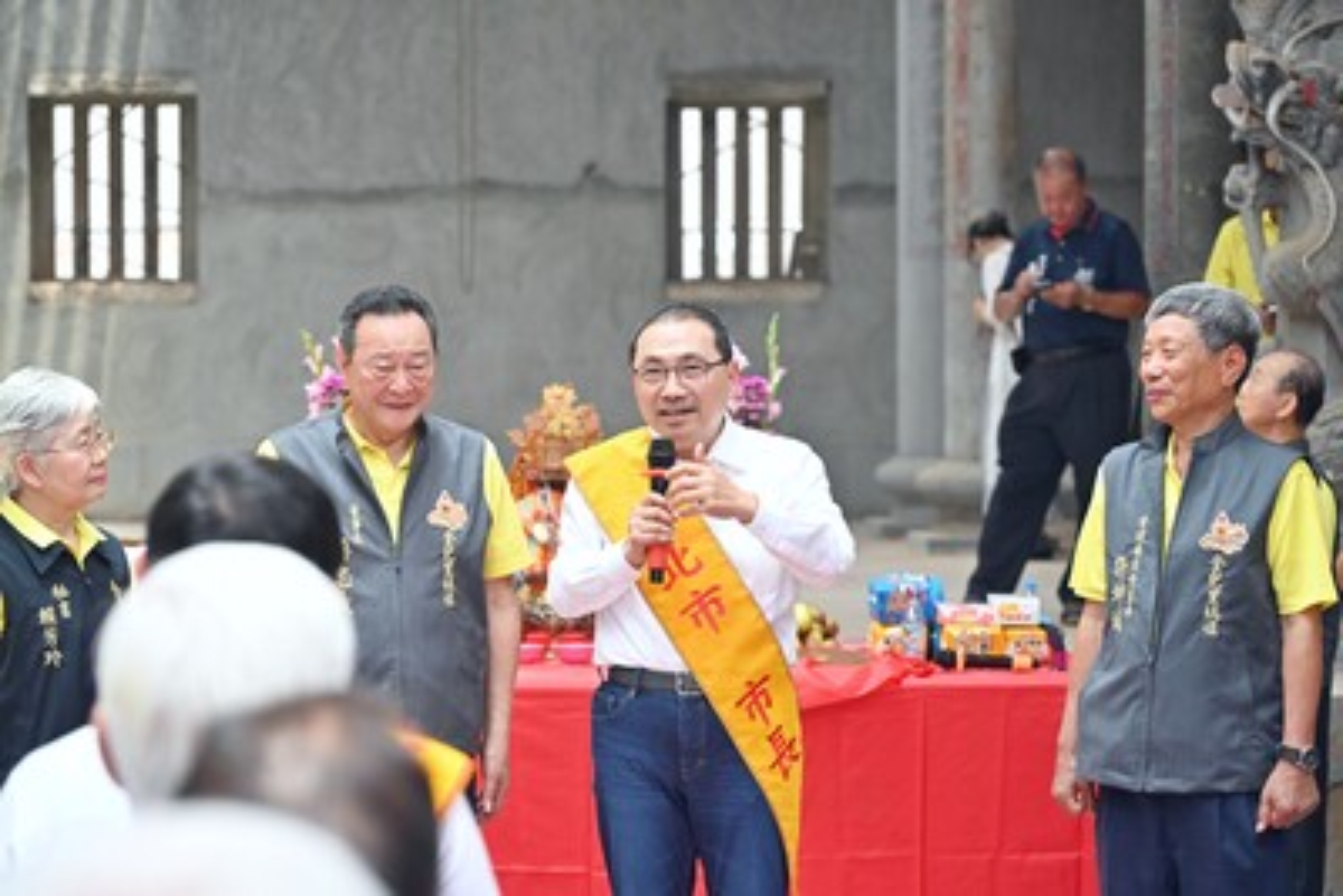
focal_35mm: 103
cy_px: 448
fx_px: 3844
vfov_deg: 13.3
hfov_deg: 19.8
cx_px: 672
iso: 280
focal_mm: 103
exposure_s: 1/125
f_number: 4
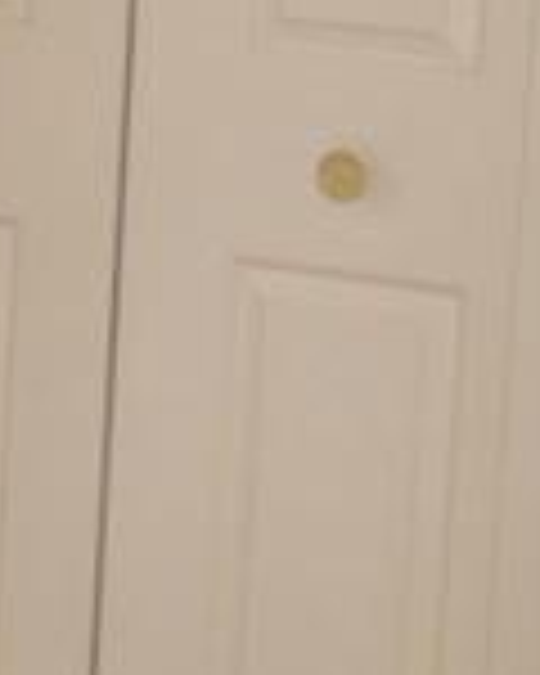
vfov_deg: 11.1
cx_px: -846
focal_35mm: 173
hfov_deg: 8.1
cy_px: 74
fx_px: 3456
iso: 800
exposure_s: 1/60
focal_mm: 18
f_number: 7.1
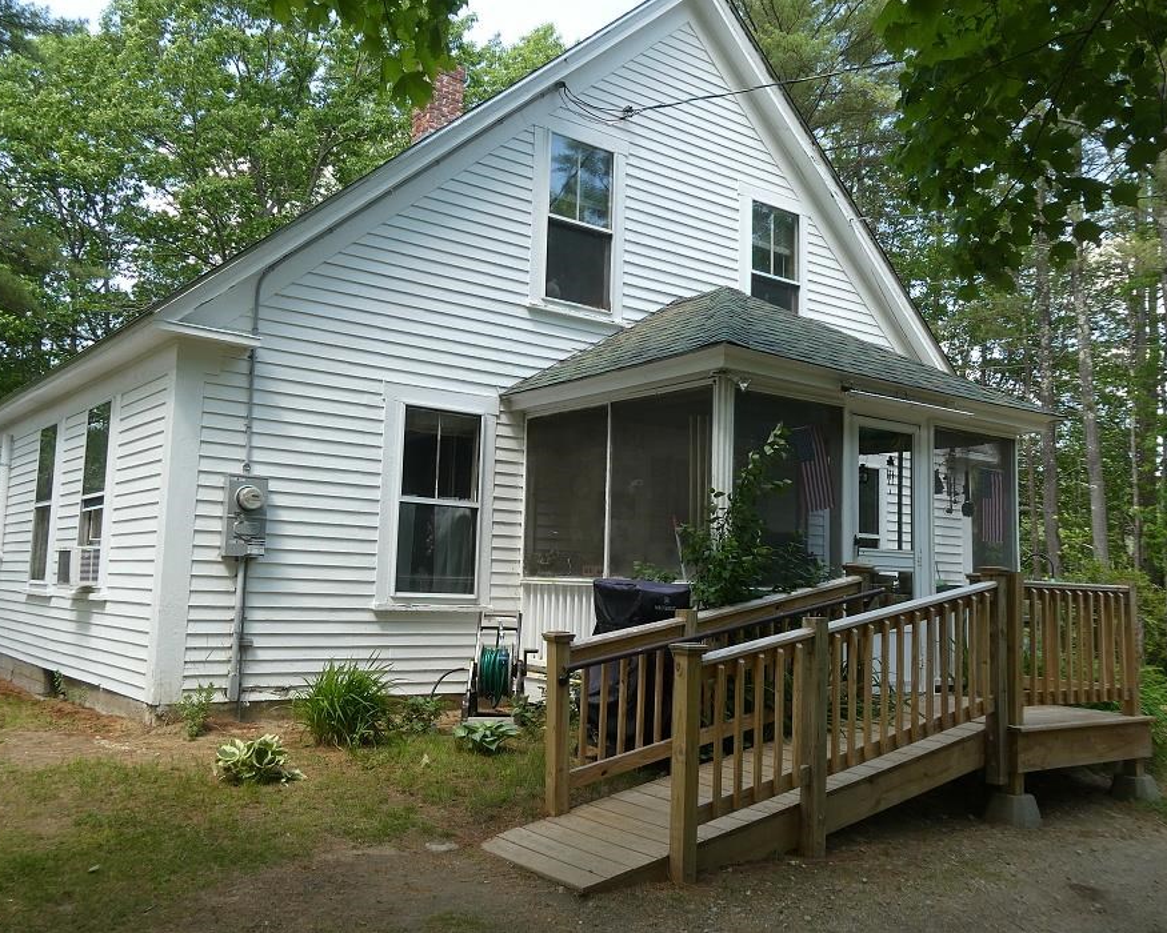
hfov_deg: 58.7
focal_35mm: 30
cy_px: 477
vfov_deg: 48.5
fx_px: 1036
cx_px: 559
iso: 80
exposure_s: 1/160
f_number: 3.5
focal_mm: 5
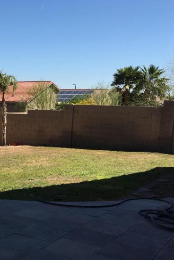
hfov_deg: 21.8
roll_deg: -1.1
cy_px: 163
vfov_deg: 35.4
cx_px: -52
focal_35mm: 56
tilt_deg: -7.4
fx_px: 406
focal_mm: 4.15
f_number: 2.2
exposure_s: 1/1479
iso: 25
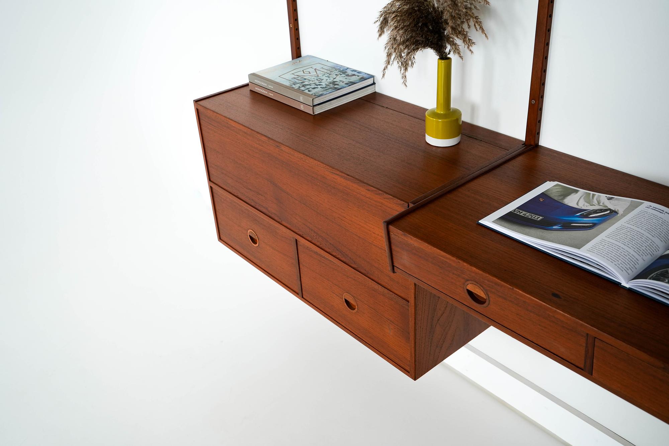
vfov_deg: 37.8
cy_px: 223
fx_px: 650
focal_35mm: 35
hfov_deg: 54.4
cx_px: 334
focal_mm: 35
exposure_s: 1/30
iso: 800
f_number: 5.6
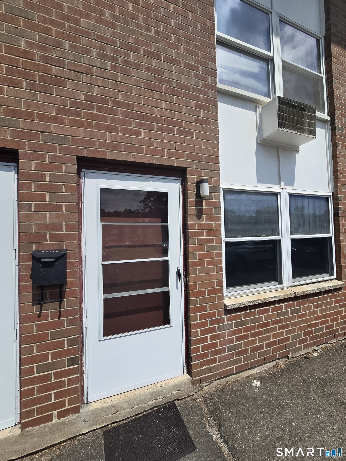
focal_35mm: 13
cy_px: 230
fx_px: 173
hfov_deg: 89.9
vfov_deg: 106.2
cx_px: 173
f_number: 2.2
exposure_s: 1/3569
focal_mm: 2.2
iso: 50
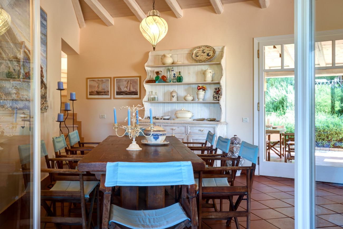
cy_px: 114
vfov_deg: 38.9
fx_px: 324
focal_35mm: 34
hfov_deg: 55.8
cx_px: 172
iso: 320
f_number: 11
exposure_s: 1/8
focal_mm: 34
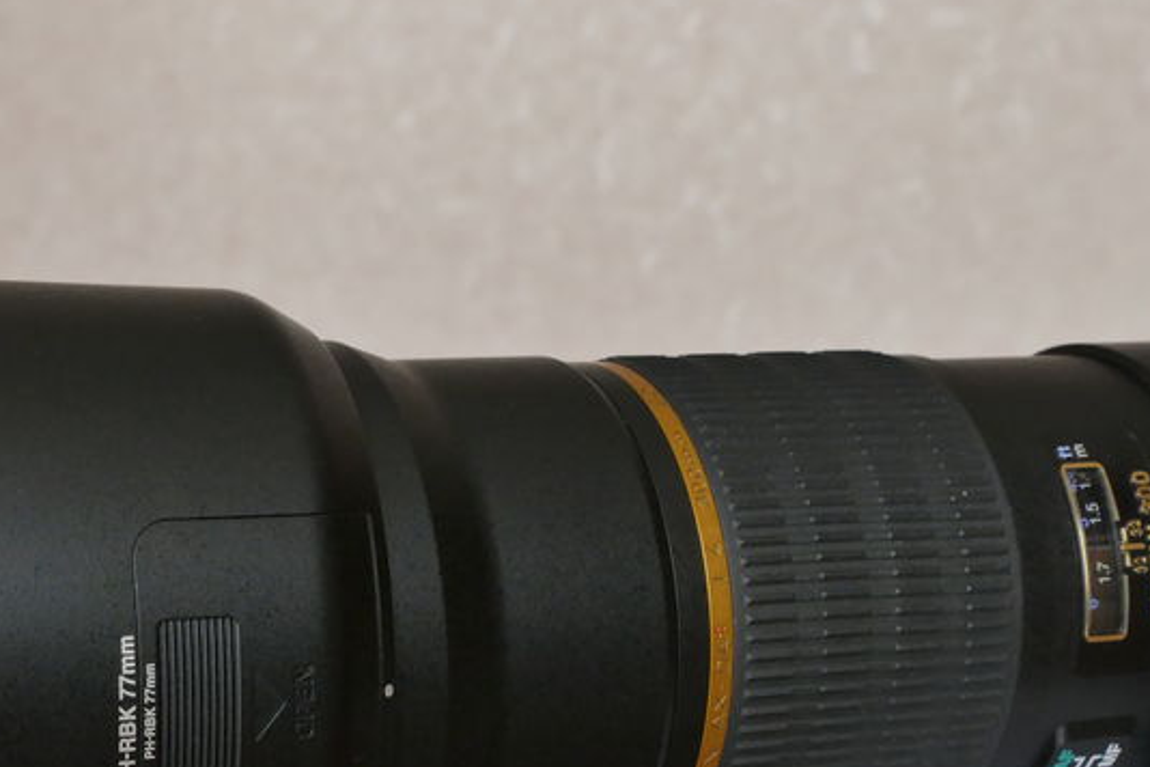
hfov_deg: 27.6
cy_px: 587
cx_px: 457
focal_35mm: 73
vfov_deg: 18.5
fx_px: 2332
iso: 800
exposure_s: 1/30
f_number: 6.3
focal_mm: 14.24
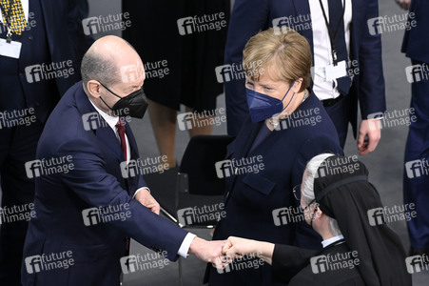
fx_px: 2382
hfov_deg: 10.3
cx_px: 214
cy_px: 143
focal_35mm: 200
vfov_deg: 6.9
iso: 6400
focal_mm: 200
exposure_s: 1/250
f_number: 6.3
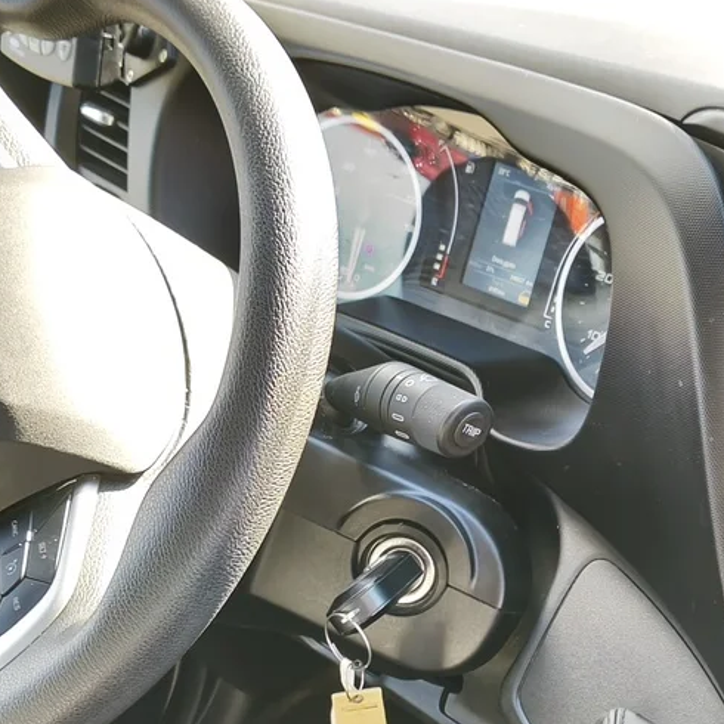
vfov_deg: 22.7
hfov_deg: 22.4
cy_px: 582
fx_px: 1775
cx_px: 687
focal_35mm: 75
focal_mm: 5.35
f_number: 1.7
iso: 320
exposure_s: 1/100
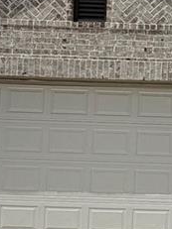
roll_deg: -1.4
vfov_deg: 21.1
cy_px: 128
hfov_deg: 14.6
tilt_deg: +4.1
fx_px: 617
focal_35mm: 93
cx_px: 272
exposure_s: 1/2320
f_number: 2.2
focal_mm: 2.22
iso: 20
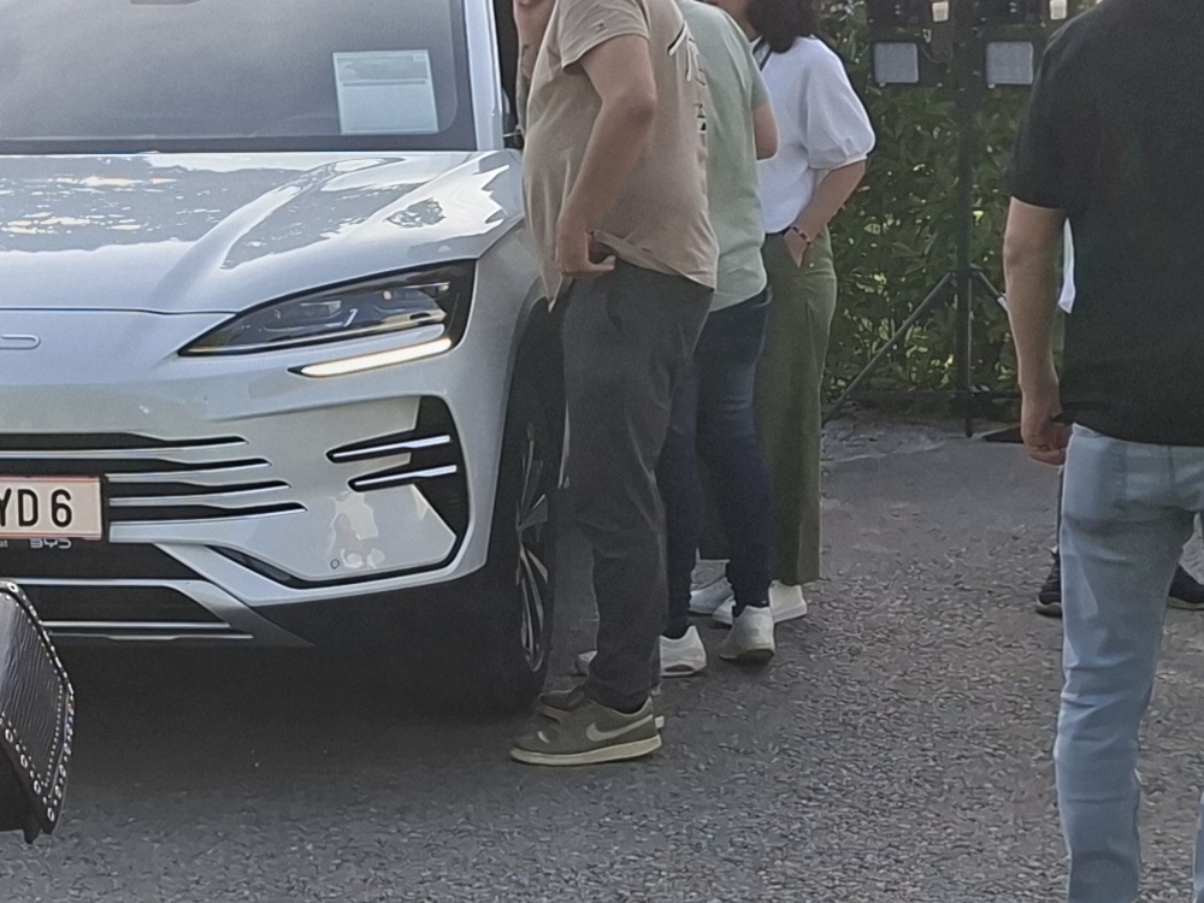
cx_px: 279
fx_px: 3200
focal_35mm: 92
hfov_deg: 21.1
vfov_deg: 16.0
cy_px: 638
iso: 50
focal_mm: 5.54
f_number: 1.8
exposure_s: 1/899
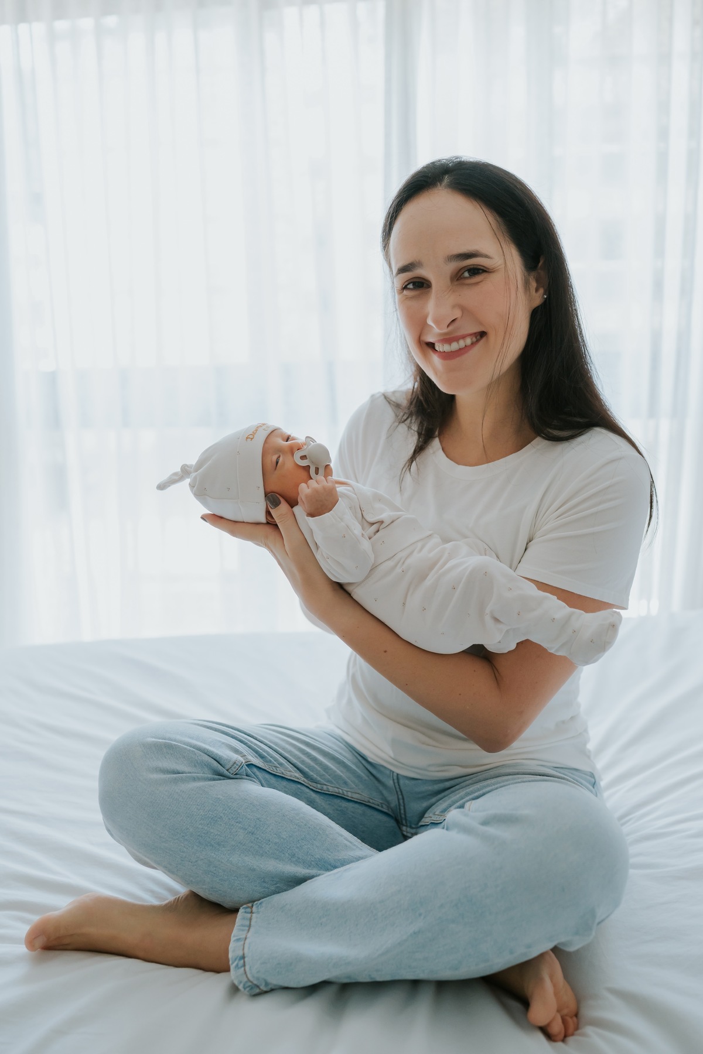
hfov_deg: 37.9
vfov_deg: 54.4
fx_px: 1025
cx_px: 352
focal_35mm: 35
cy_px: 527
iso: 1000
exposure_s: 1/250
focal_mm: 35
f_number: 2.8
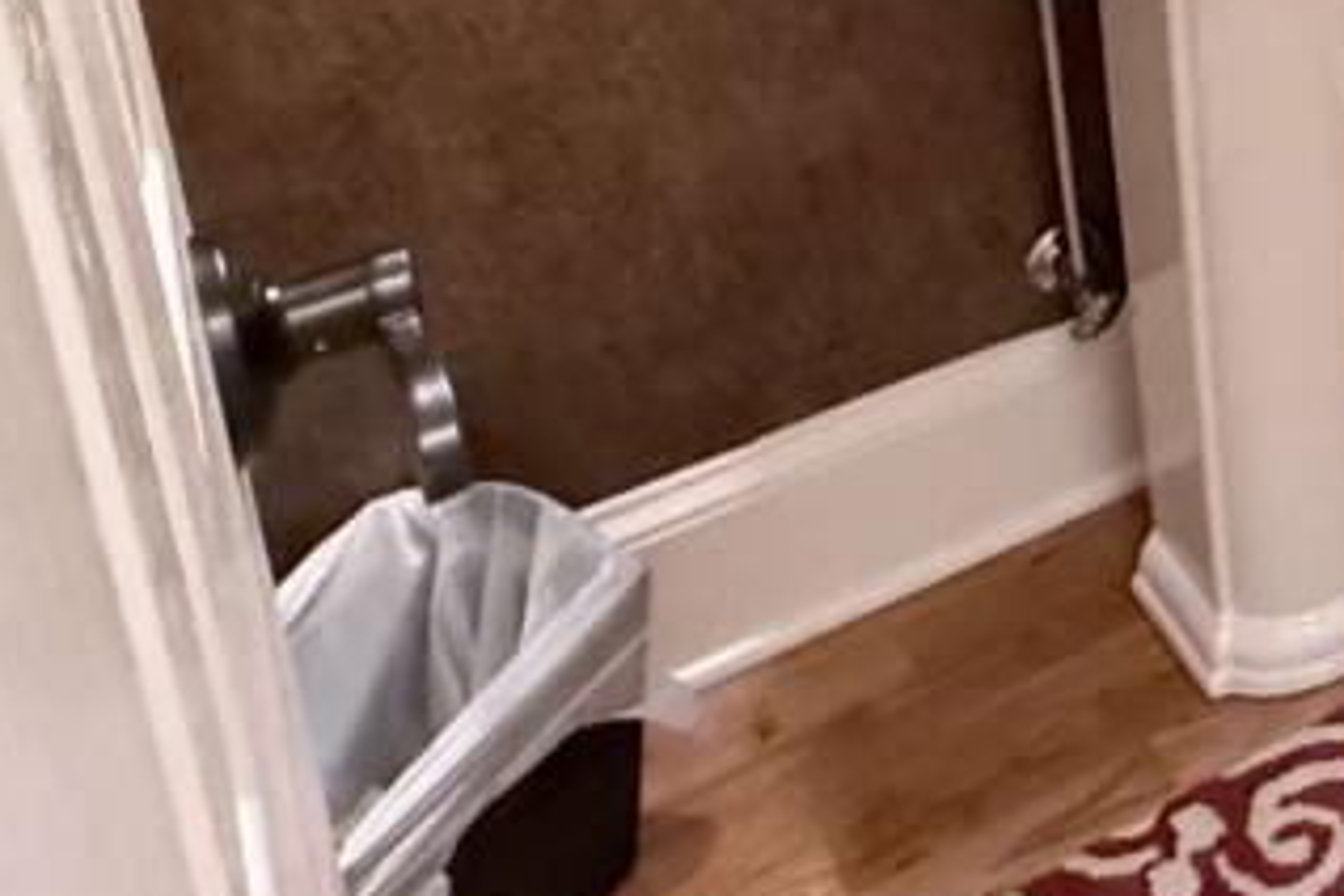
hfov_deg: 28.3
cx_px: 1843
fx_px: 2053
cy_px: -452
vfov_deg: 20.9
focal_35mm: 55
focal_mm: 2.22
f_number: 2.2
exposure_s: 1/60
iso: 800
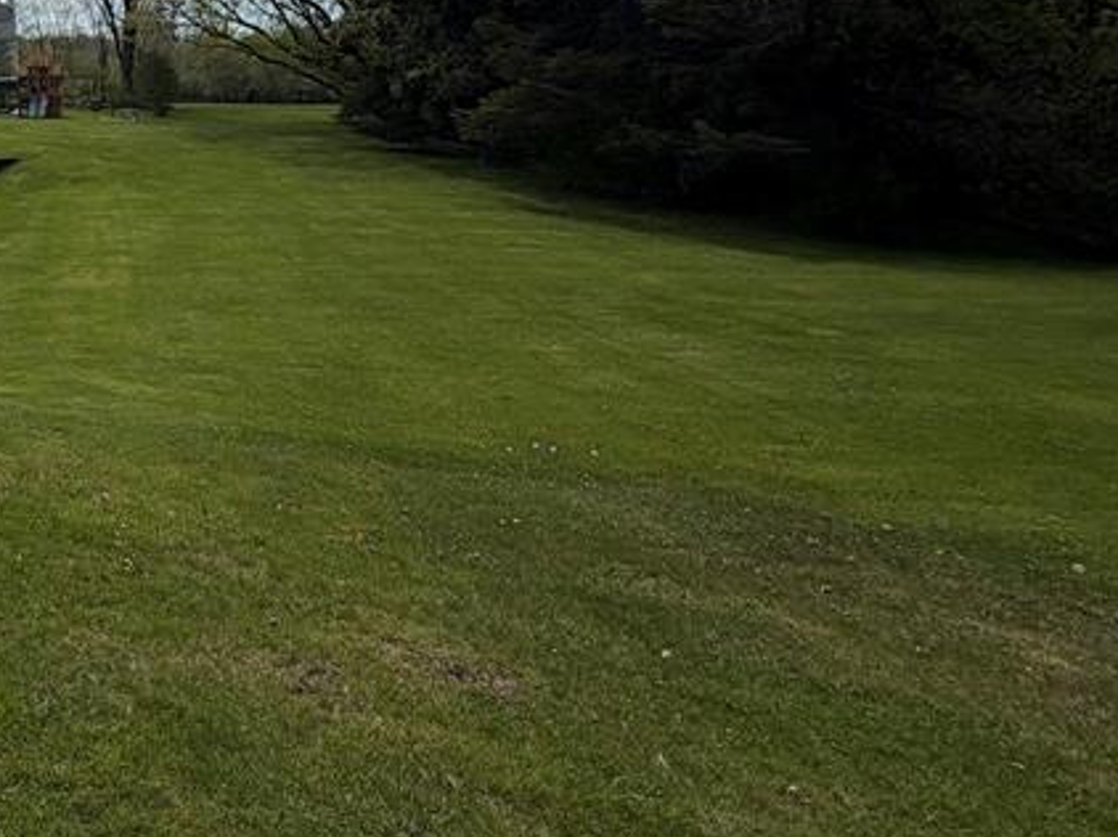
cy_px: 87
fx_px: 1097
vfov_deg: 38.9
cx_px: -58
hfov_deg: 43.9
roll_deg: +2.1
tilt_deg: +1.4
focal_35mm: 34
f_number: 2.2
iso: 20
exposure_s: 1/1572
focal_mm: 2.22
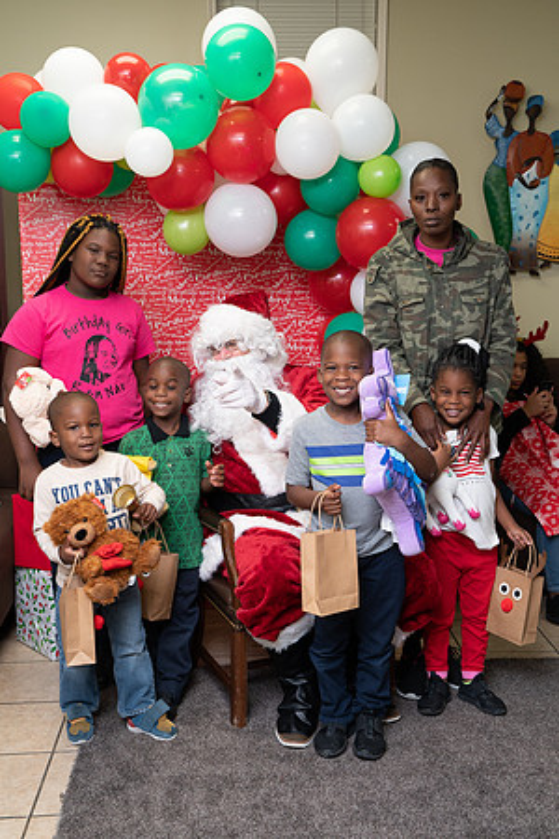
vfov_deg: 43.6
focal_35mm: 45
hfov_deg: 29.9
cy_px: 420
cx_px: 280
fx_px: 1048
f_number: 5
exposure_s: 1/80
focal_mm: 45
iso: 640
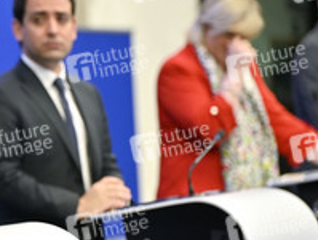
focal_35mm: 265
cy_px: 104
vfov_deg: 5.6
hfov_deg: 7.4
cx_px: -31
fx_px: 2439
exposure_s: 1/320
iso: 1600
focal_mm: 122
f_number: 2.8
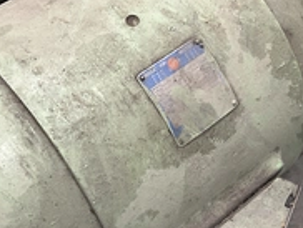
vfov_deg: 25.7
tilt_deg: -62.3
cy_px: 140
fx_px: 500
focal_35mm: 57
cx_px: 122
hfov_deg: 33.6
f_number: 1.5
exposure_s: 1/40
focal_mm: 5.7
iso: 500
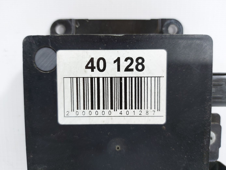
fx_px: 157
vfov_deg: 56.8
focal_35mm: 24
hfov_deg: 71.6
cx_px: 113
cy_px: 85
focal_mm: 5.23
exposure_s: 1/50
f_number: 1.8
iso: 80
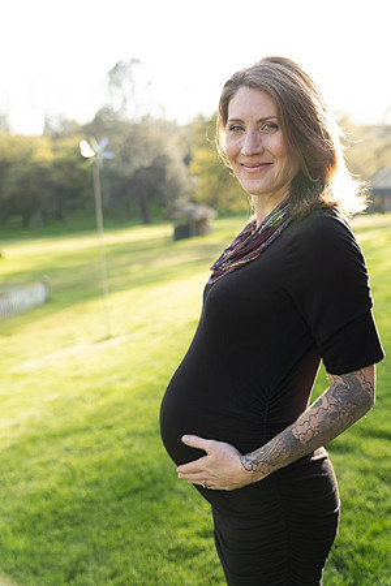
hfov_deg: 37.9
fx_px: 570
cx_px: 196
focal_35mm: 35
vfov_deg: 54.4
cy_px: 293
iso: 125
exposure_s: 1/250
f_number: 2.8
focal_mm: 35
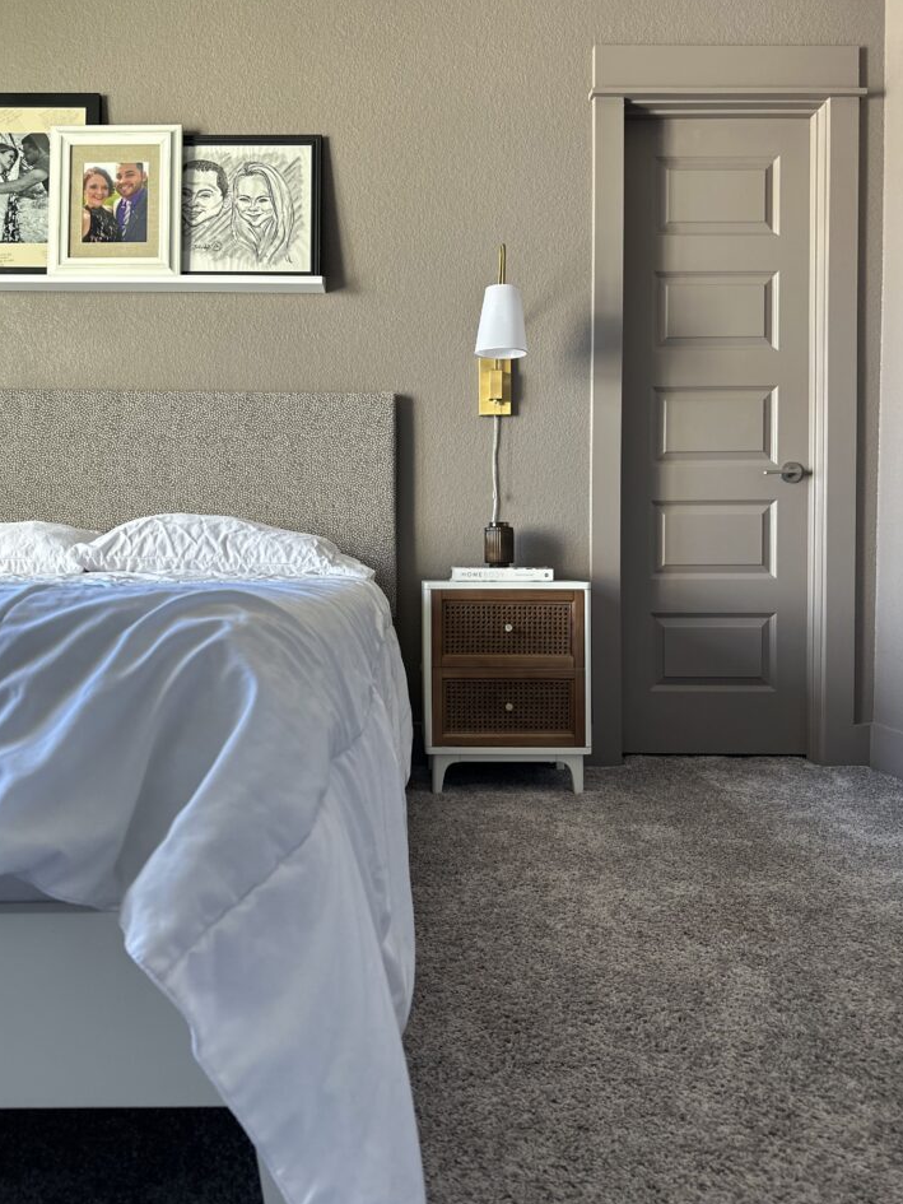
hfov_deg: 53.0
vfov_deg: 67.3
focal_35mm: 26
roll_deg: -0.5
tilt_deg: -1.1
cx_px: 422
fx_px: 904
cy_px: 576
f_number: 1.78
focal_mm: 6.86
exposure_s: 1/60
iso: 320
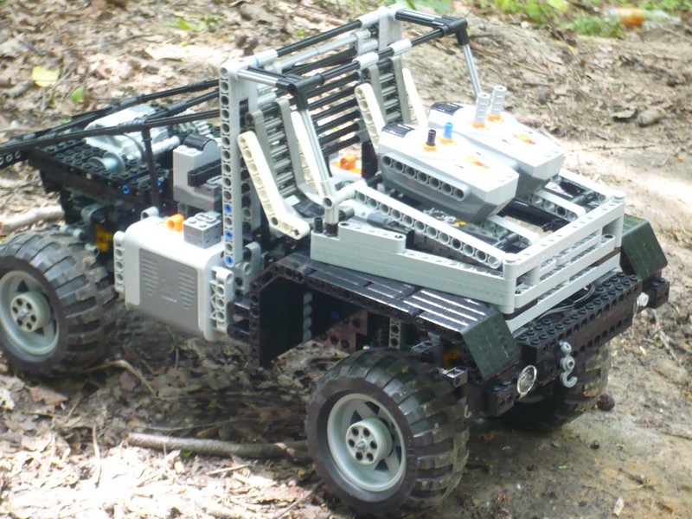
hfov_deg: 20.2
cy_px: 260
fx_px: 1939
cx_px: 346
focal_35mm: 97
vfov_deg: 15.2
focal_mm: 16.1
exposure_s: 1/25
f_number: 4.8
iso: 200
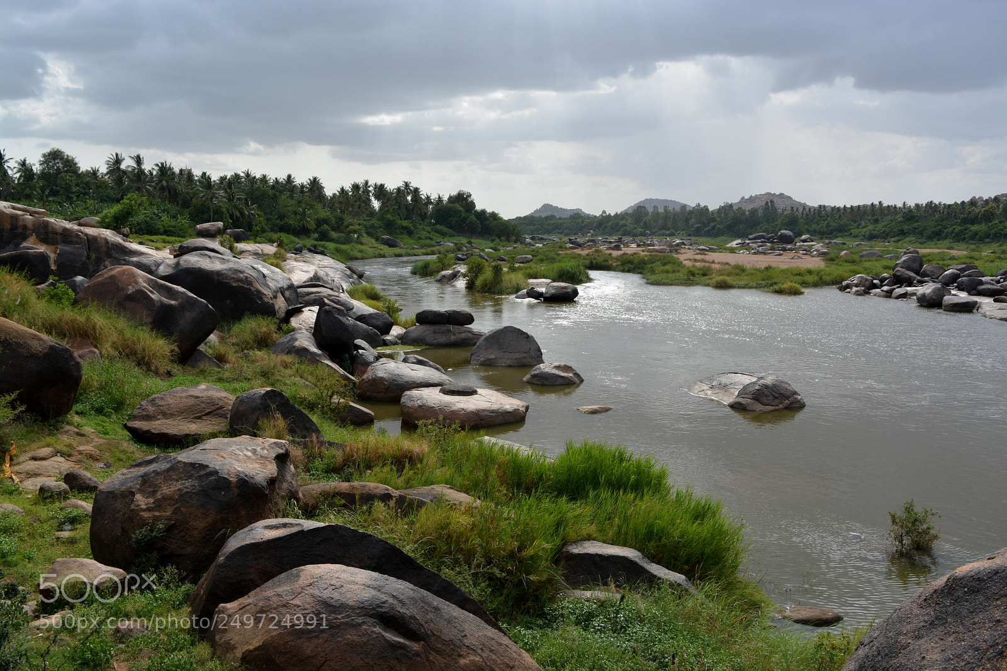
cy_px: 336
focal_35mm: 32
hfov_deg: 59.5
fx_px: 881
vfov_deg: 41.7
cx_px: 504
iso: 320
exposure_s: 1/800
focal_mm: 21
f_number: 8
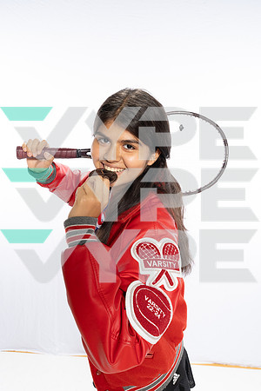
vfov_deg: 61.9
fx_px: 326
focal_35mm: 30
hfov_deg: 43.6
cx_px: 130
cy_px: 196
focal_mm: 30
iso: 1250
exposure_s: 1/250
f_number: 11
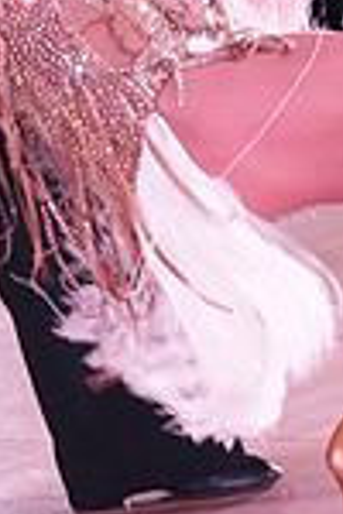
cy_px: -236
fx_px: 3087
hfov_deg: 6.3
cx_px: 19
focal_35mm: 216
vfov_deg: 9.3
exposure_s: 1/250
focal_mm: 56
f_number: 7.1
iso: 8000
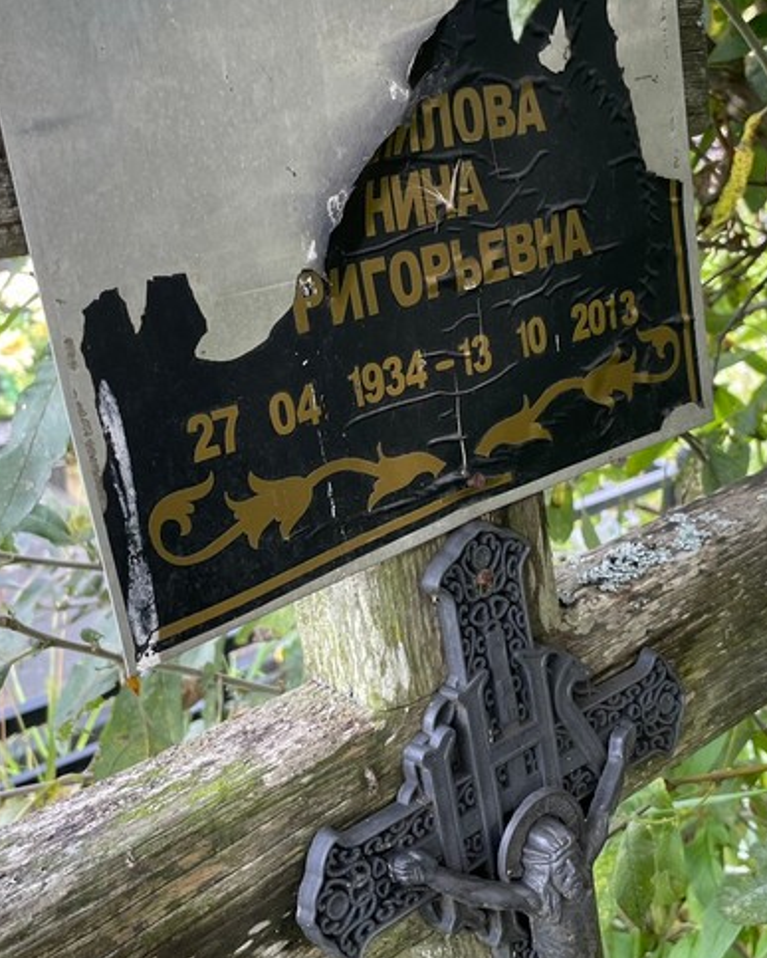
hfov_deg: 35.6
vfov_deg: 43.8
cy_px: 434
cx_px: 444
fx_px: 1191
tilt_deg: -17.8
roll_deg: +2.3
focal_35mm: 42
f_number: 1.6
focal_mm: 4.2
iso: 64
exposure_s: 1/121
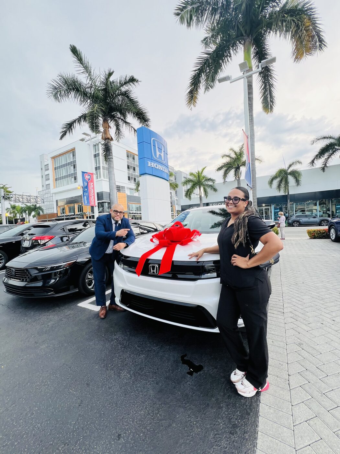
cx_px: 170
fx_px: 170
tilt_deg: -0.8
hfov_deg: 89.9
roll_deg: +3.1
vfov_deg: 106.2
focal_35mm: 13
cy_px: 227
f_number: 1.8
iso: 32
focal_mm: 1.57
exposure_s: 1/186
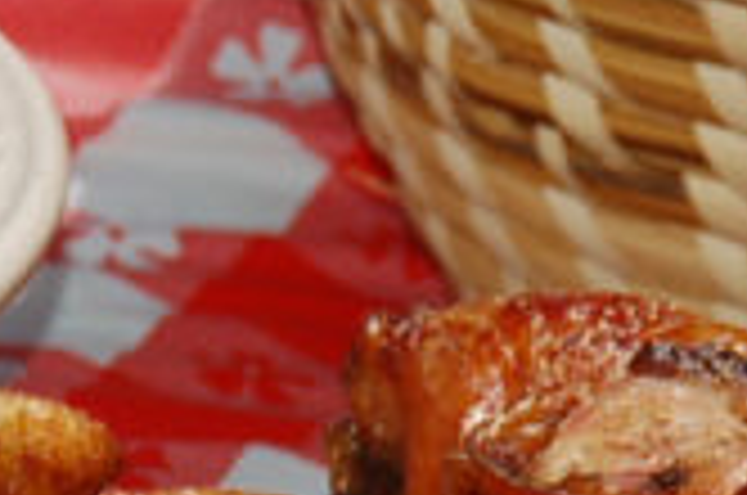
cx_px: 747
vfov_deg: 1.7
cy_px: 403
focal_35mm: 787
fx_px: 16301
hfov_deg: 2.6
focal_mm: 85
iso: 200
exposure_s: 1/500
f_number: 9
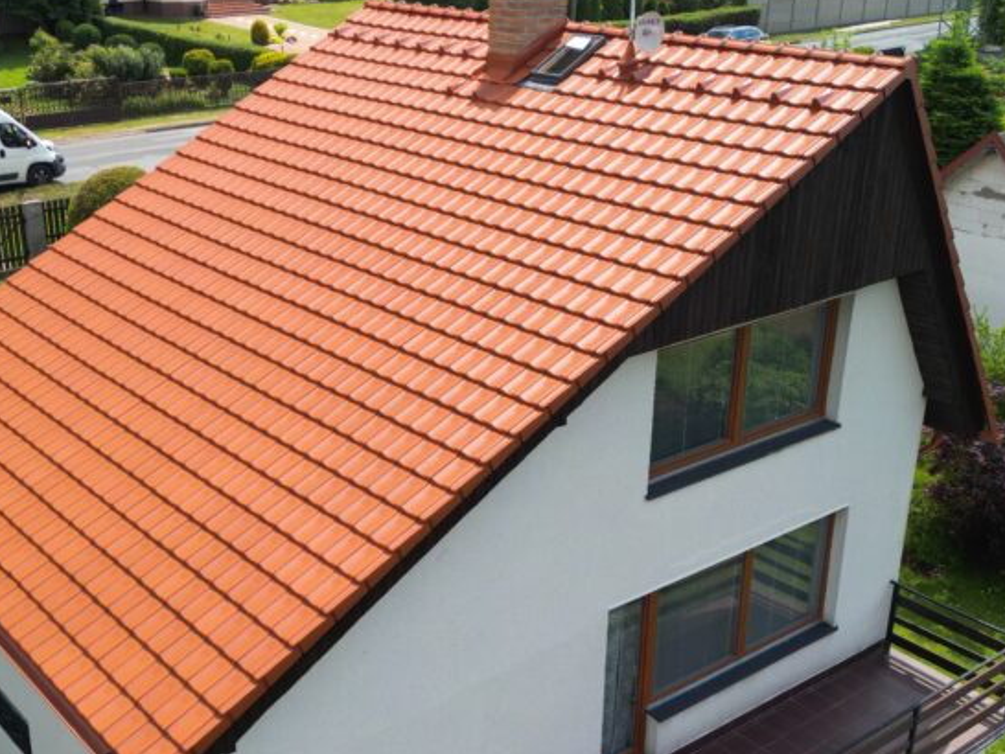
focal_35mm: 45
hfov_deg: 41.8
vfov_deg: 32.2
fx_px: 1307
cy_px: 416
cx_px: 392
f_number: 1.7
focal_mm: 6.72
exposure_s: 1/725
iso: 110
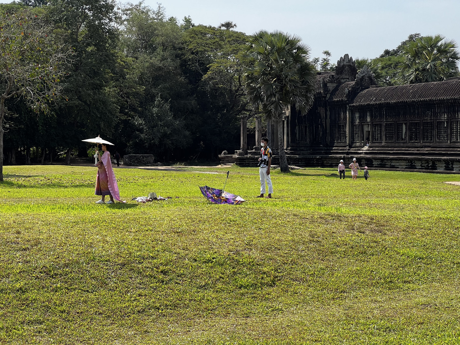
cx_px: 230
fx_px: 1023
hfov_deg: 25.3
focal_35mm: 77
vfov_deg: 19.1
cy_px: 172
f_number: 2.8
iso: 32
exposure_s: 1/536
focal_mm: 9
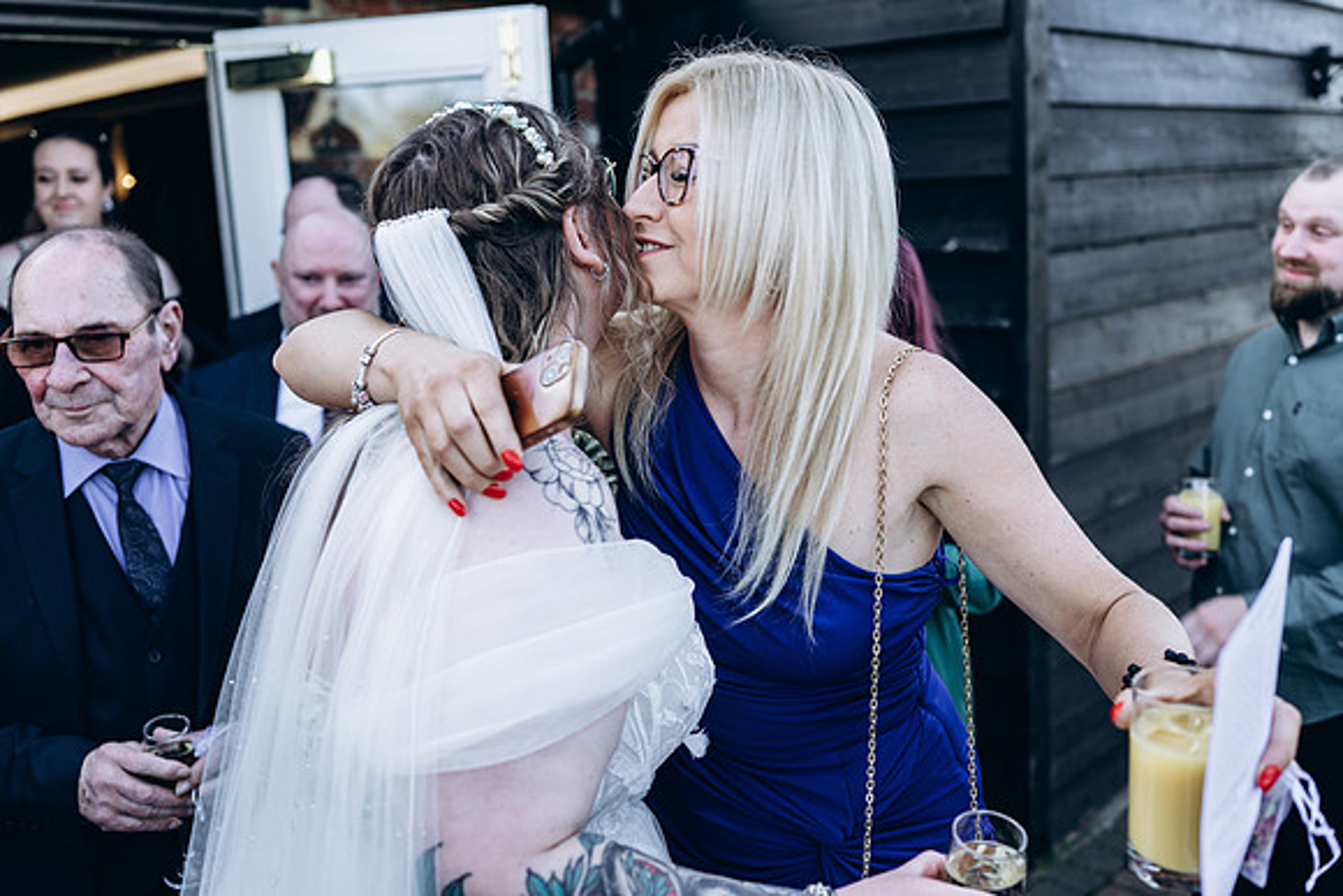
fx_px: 1306
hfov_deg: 54.4
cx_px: 672
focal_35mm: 35
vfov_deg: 37.9
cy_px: 448
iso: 100
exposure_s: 1/200
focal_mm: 35
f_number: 2.8
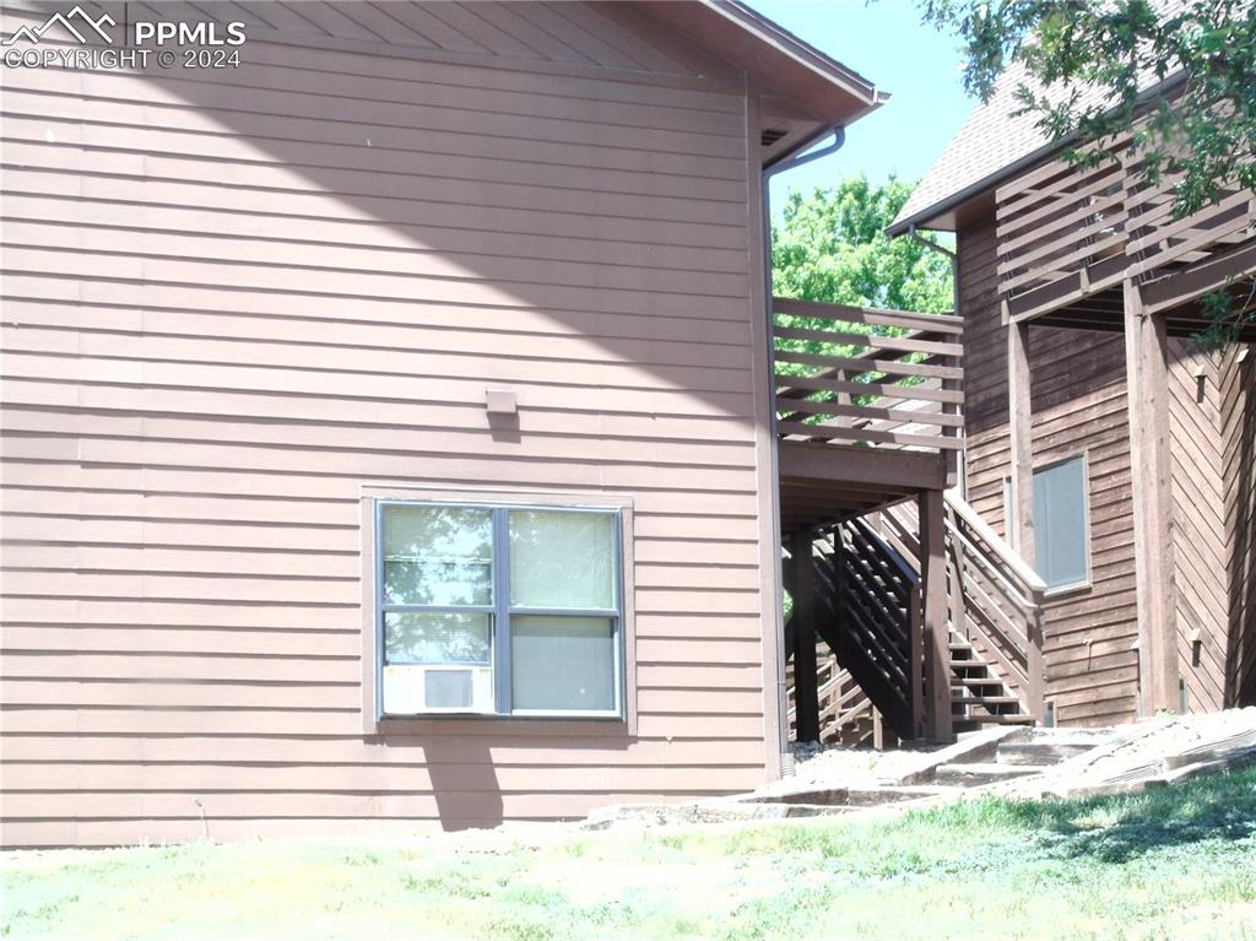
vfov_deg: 20.7
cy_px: 470
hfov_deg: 27.4
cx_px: 628
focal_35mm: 71
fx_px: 2575
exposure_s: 1/40
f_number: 4.7
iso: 80
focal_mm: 13
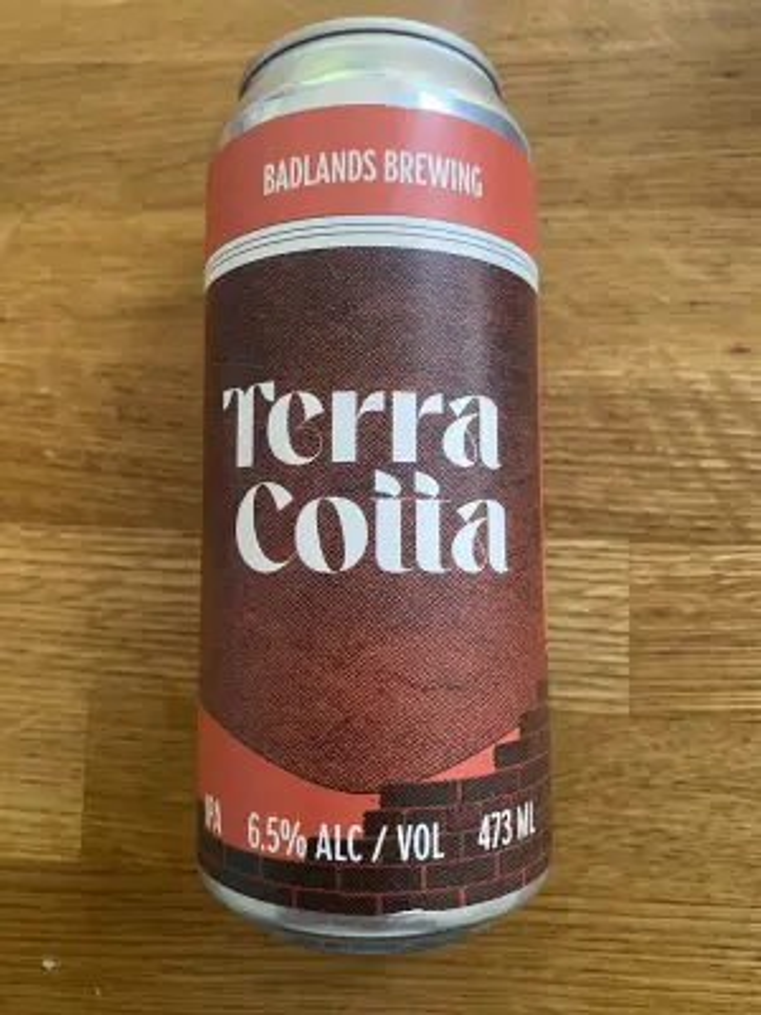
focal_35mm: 25
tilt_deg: -82.6
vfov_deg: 69.4
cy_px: 508
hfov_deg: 54.9
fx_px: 733
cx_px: 380
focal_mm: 4.25
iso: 500
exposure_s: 1/44
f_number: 1.8
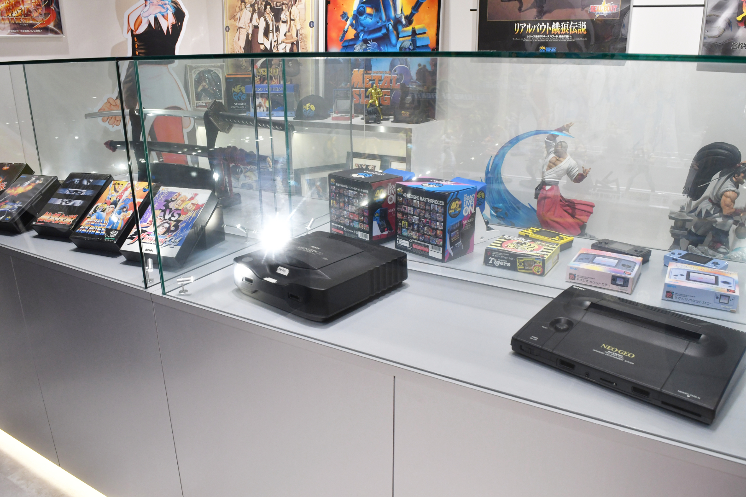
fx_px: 559
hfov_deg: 67.4
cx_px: 373
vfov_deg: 47.9
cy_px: 248
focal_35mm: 27
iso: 1000
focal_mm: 18
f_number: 8
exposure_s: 1/125
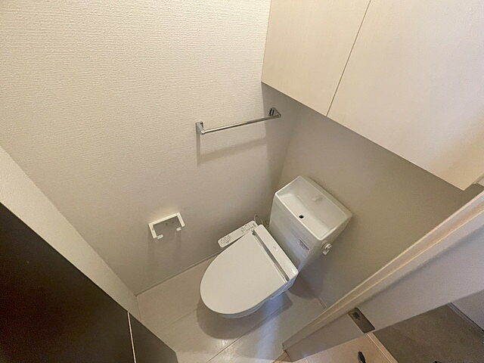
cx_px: 242
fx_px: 196
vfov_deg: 85.7
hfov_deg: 102.1
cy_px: 182
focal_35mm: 14
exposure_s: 1/60
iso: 400
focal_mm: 1.55
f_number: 2.4
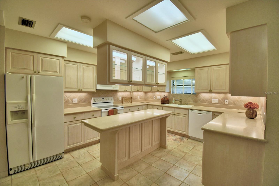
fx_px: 116
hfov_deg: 100.4
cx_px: 140
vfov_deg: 77.3
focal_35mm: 15
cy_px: 93
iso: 200
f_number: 4.5
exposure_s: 1/320
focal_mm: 10
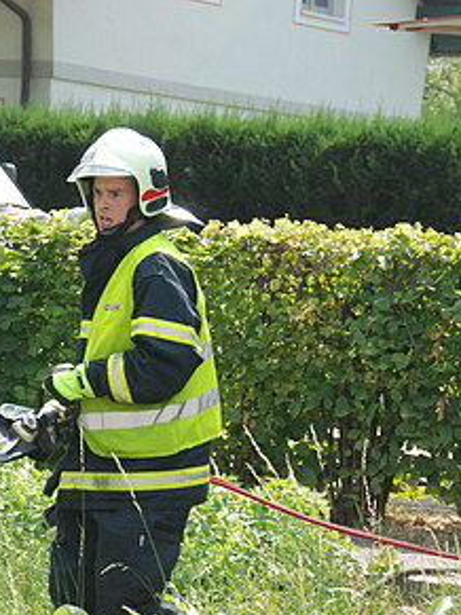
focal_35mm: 165
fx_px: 2932
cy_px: 335
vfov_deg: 12.0
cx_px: 84
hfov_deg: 9.0
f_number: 7.1
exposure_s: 1/800
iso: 800
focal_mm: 70
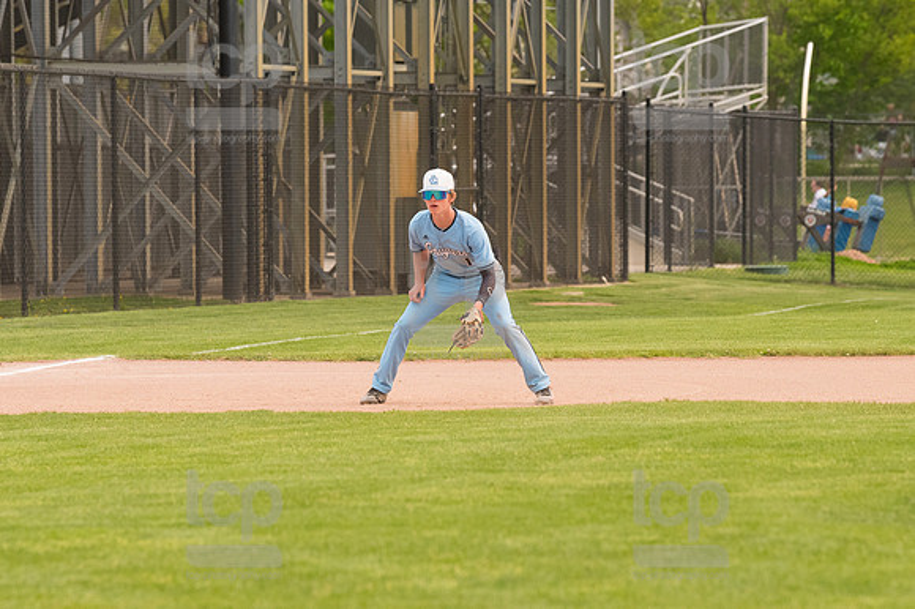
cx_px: 458
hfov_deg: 6.9
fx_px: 7620
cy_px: 304
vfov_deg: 4.6
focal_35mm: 300
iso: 1000
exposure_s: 1/2000
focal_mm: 200
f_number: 5.6
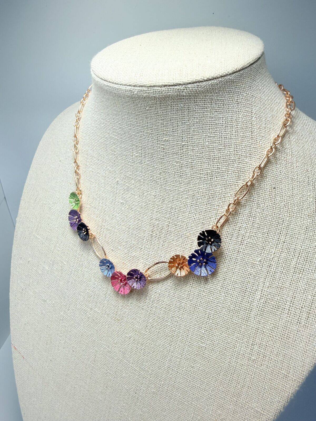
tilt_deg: -28.2
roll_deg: +2.7
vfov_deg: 71.6
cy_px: 210
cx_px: 158
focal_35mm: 24
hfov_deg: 56.8
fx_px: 292
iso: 40
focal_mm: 2.22
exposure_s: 1/381
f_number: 2.2
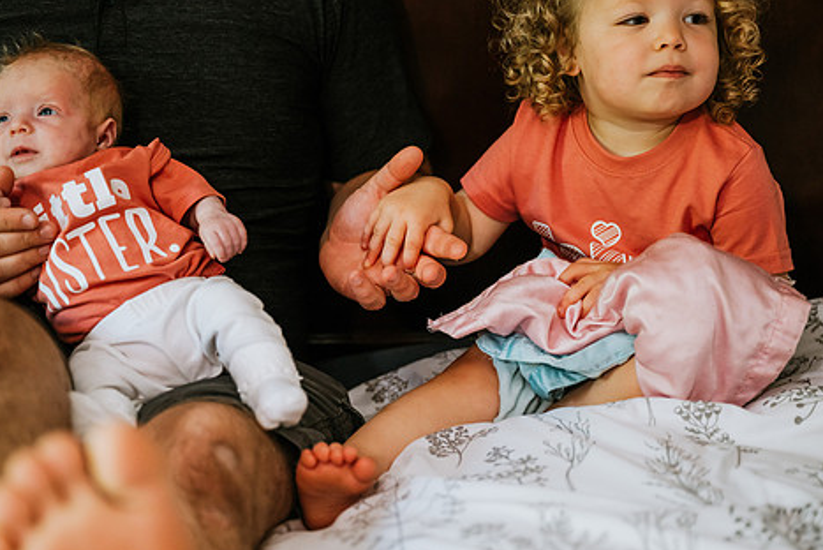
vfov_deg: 17.7
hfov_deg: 26.3
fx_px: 1761
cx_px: 377
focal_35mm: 77
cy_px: 294
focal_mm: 62
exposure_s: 1/250
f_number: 2.8
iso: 1600
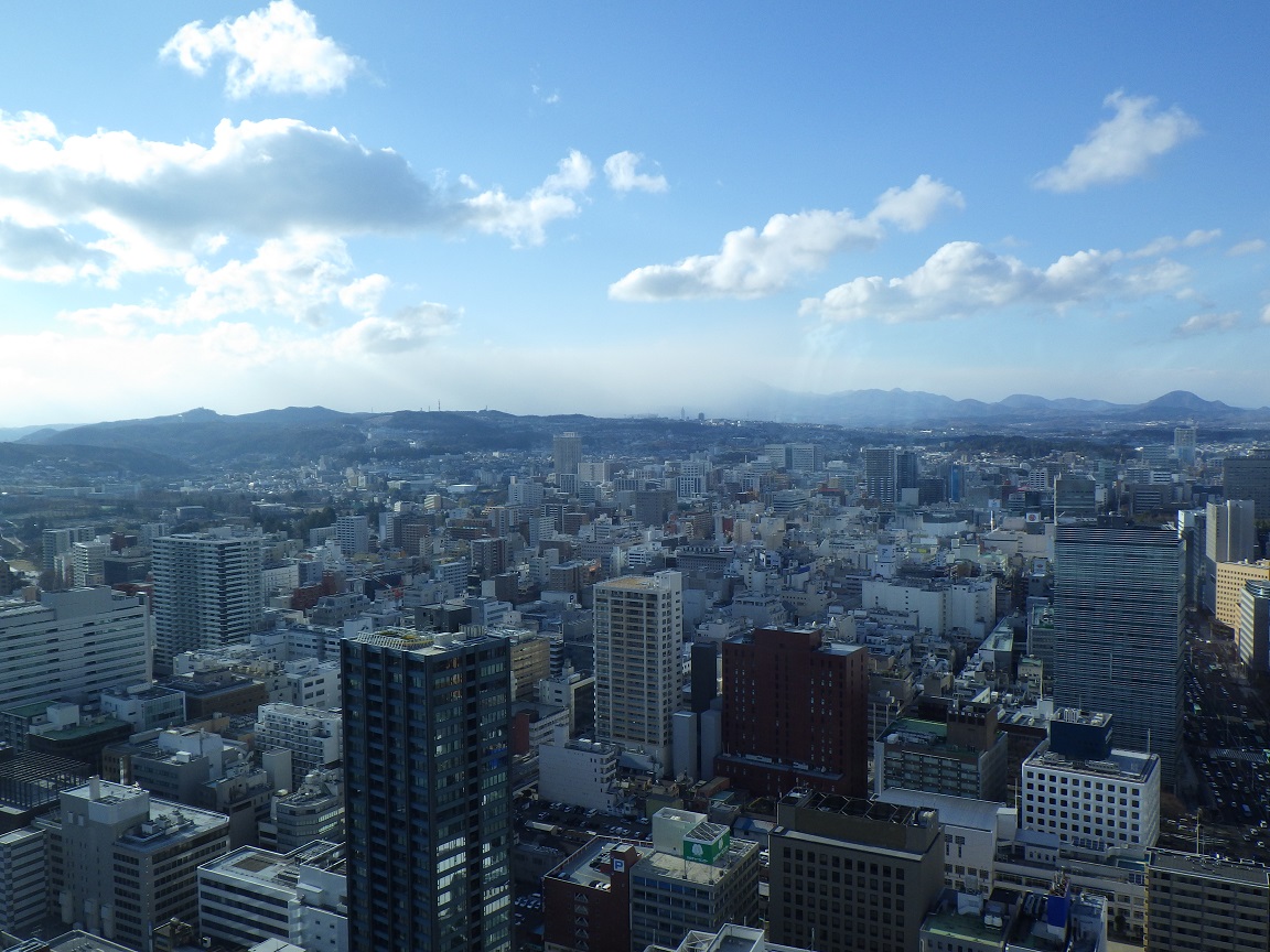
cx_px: 635
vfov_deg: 49.7
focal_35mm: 28
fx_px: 1027
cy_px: 476
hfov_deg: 63.4
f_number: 4.2
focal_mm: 5
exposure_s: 1/640
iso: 125
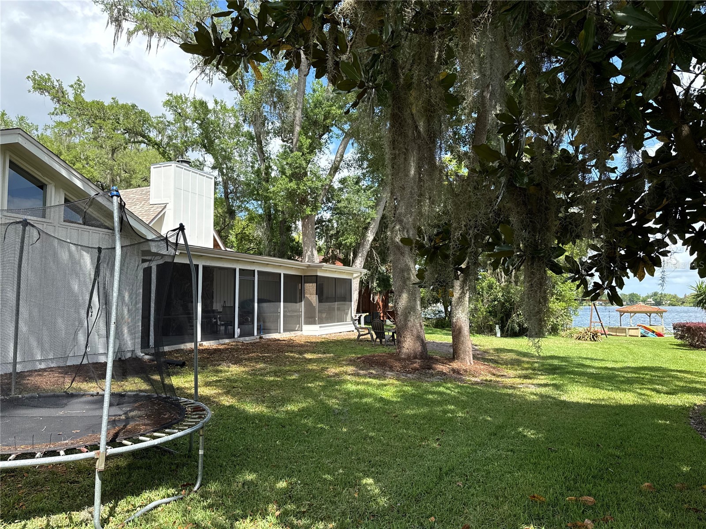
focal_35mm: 24
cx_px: 353
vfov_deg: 56.8
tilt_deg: +4.6
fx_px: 489
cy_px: 264
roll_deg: +0.0
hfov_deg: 71.6
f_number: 1.78
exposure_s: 1/1901
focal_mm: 6.76
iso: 100
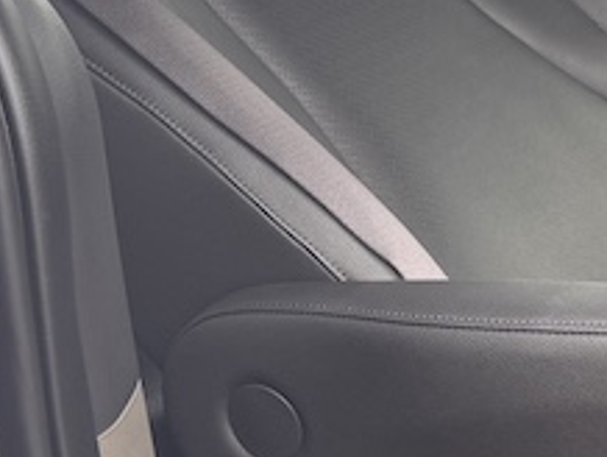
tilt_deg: -20.7
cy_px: 142
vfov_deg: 13.5
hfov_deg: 16.3
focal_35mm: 110
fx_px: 1931
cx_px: 908
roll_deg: +6.3
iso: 100
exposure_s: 1/139
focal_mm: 6.76
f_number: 1.78
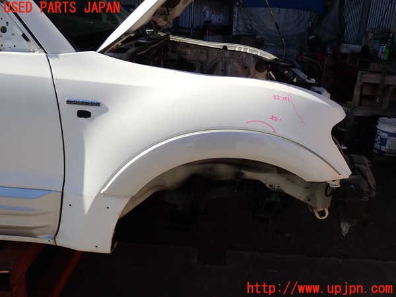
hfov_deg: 51.4
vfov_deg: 39.7
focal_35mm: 36
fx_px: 412
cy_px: 148
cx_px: 198
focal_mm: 6.37
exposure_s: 1/800
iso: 100
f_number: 3.5
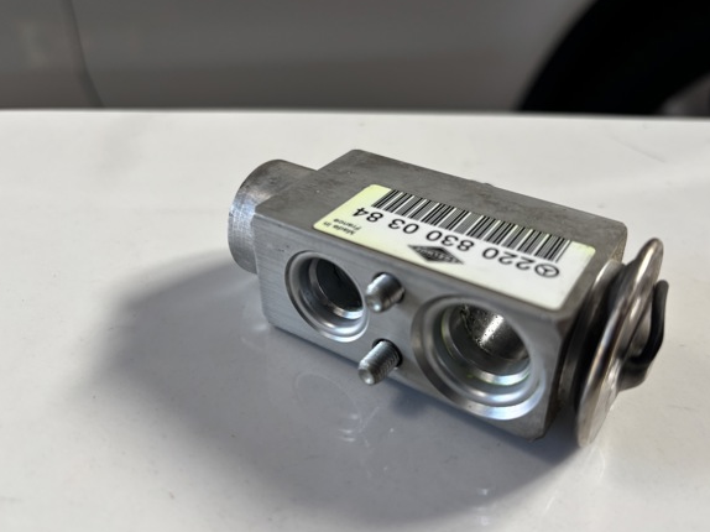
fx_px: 595
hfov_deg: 61.6
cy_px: 280
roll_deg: -4.0
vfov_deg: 48.2
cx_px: 387
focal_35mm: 29
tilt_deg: -38.6
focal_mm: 5.96
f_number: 1.6
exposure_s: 1/121
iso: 125
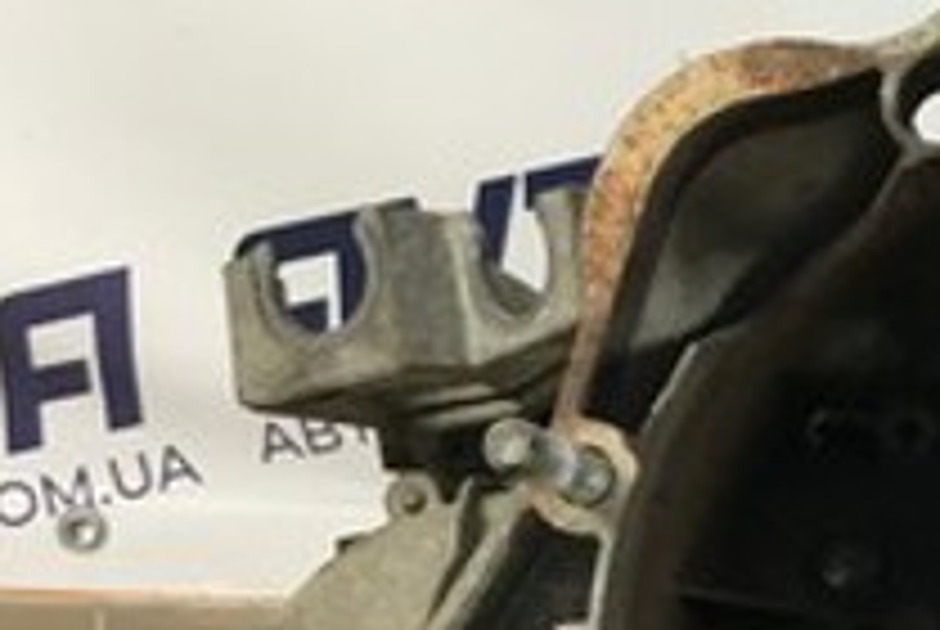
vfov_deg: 15.4
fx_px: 2327
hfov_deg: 21.8
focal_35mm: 89
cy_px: 392
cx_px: 1003
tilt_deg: -11.9
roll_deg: -2.5
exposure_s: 1/25
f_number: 1.8
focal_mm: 3.99
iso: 40
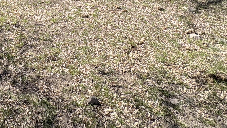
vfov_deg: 23.3
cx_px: -15
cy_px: -68
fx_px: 241
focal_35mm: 40
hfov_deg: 41.6
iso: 40
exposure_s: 1/756
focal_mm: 2.22
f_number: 2.2
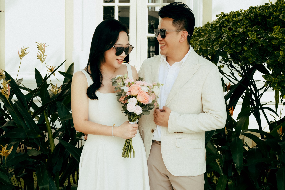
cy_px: 83
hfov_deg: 30.5
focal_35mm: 66
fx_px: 522
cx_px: 145
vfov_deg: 20.6
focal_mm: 33
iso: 250
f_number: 4
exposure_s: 1/250
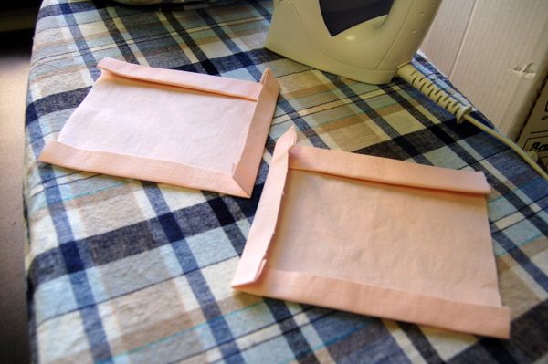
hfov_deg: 55.1
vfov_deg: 38.3
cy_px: 182
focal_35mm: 34
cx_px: 274
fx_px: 525
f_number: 5
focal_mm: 23
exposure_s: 1/100
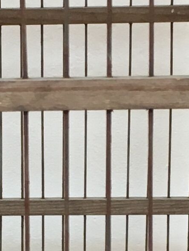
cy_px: 267
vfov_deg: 9.8
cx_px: 44
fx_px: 1449
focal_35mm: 199
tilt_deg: -12.8
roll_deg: +1.1
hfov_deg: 7.5
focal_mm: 4.15
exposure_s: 1/33
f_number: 2.2
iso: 32
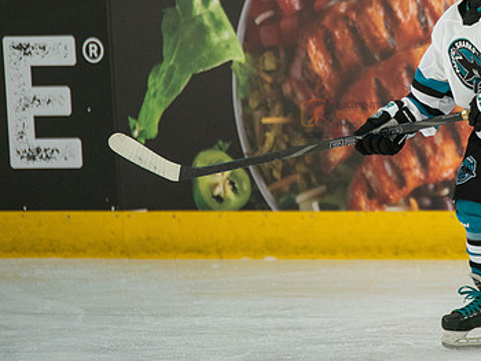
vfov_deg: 2.4
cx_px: 484
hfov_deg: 3.2
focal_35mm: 626
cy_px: 117
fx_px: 8704
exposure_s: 1/5000
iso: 1600
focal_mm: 300
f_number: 3.2
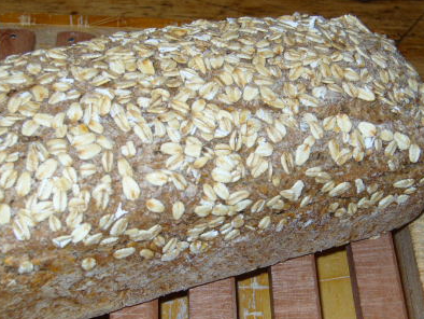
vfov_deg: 17.2
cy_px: 205
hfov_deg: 22.7
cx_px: 195
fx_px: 1054
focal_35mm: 86
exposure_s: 1/45
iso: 100
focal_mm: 11
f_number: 3.5
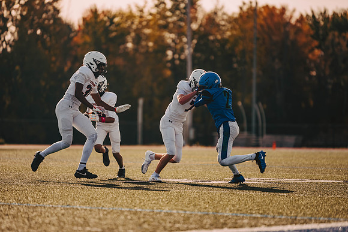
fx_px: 1934
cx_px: 174
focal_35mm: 200
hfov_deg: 10.3
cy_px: 116
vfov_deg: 6.9
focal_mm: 200
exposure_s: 1/2000
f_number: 2.8
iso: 160
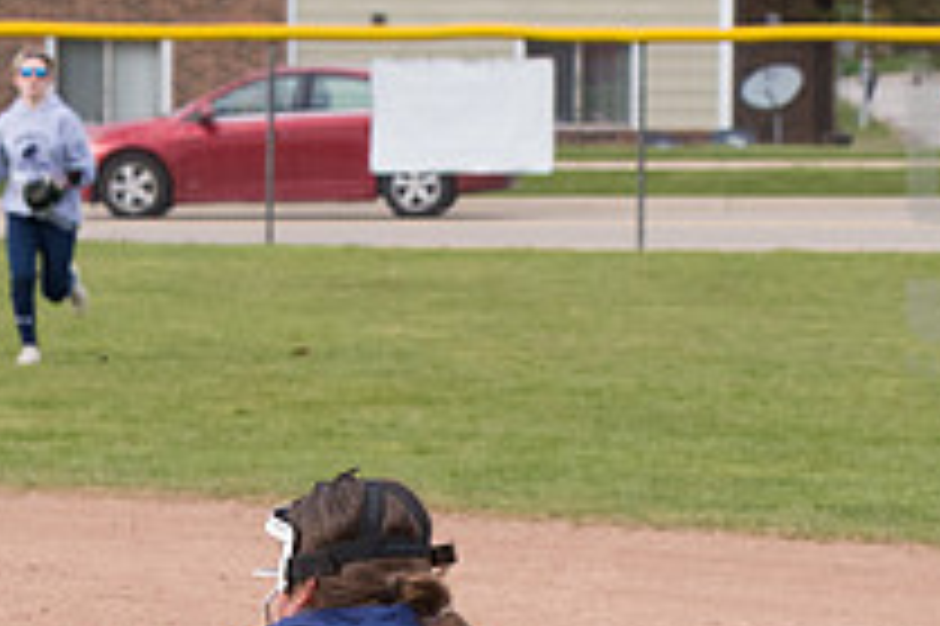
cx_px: 405
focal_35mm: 292
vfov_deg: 4.7
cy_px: 842
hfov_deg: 7.1
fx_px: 7618
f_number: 5.6
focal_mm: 70
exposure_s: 1/1600
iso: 640
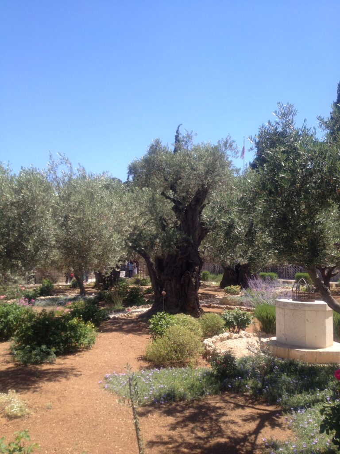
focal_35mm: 35
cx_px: 170
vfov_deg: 52.6
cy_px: 227
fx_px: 458
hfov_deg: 40.7
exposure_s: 1/789
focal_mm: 4.28
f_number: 2.4
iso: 64
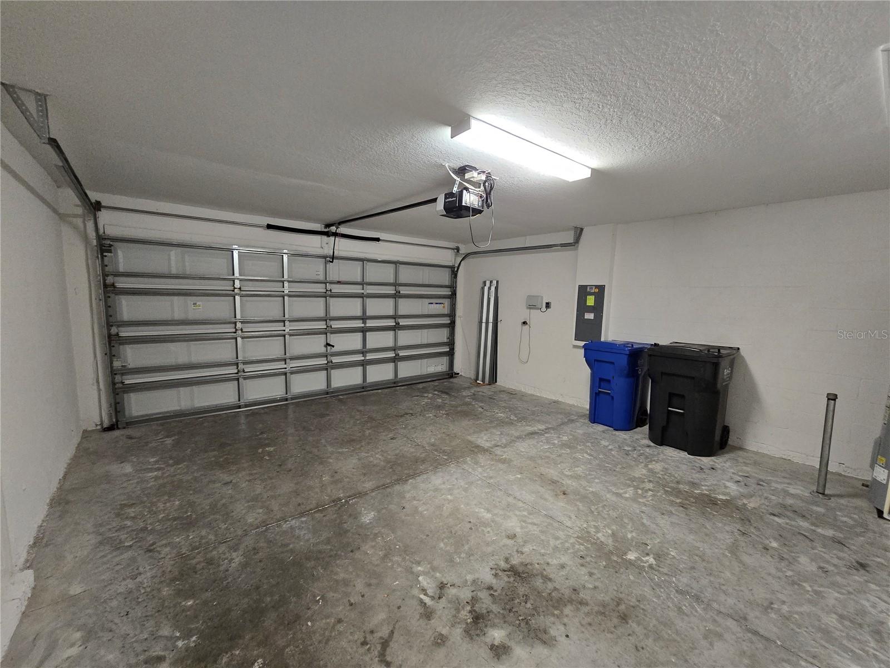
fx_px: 334
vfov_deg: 89.9
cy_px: 334
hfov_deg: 106.2
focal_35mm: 13
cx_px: 445
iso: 640
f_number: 2.2
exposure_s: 1/60
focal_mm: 2.2
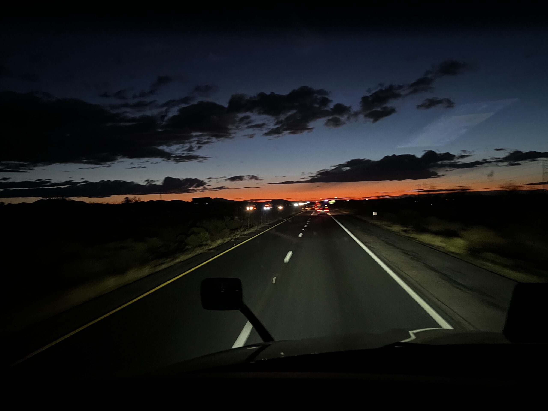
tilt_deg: -2.9
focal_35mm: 26
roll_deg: +2.1
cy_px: 206
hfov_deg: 67.3
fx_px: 412
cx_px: 274
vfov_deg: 53.1
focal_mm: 5.7
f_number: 1.5
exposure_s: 1/30
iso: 1000
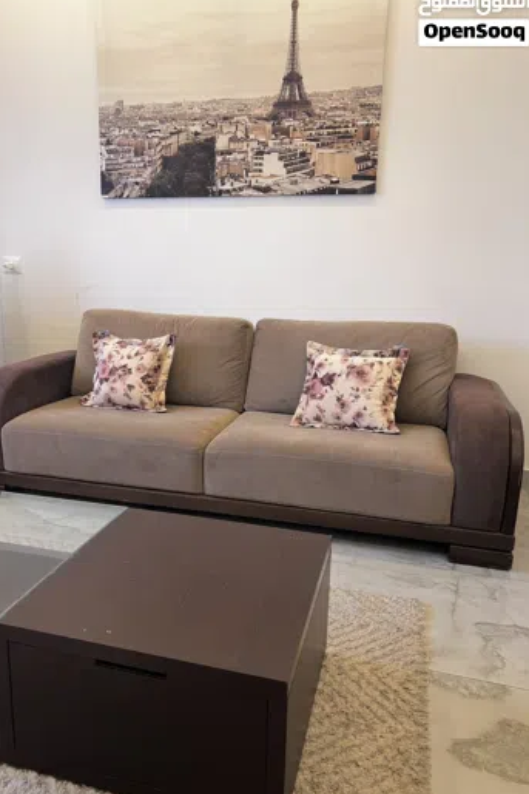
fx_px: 618
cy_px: 395
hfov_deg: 46.3
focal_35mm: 28
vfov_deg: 65.5
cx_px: 228
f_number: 1.5
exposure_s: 1/50
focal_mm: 5.7
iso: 160
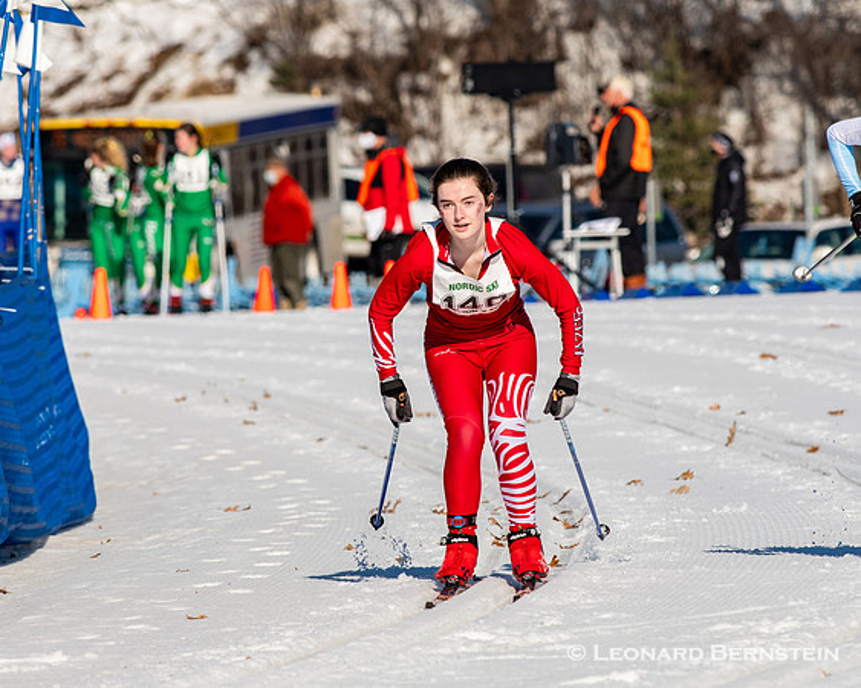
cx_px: 331
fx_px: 13740
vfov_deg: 2.9
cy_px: 322
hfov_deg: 3.6
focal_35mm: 539
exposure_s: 1/2000
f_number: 7.1
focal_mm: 300
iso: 400
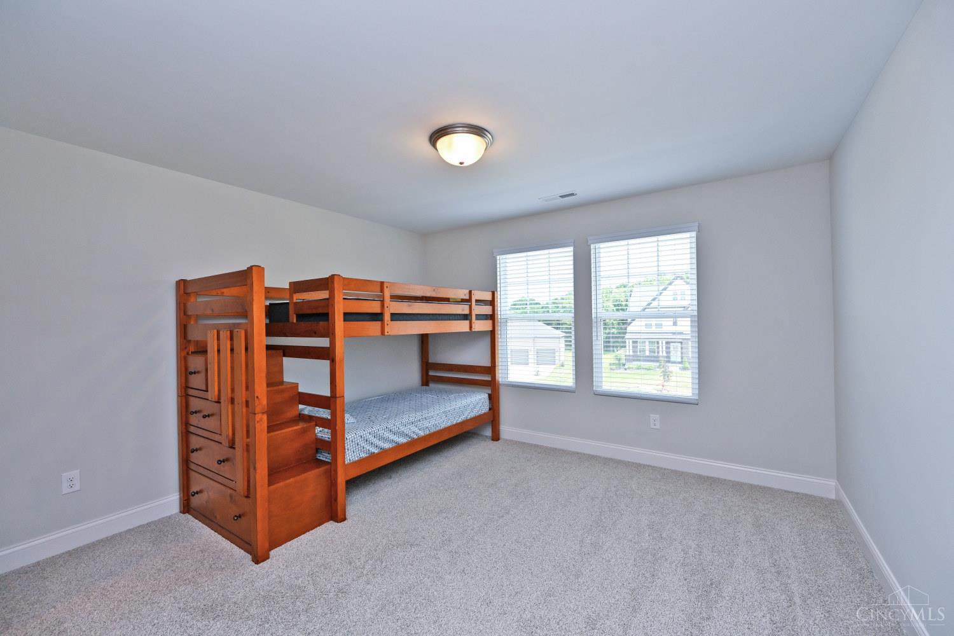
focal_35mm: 14
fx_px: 371
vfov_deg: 81.2
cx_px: 477
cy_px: 318
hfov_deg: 104.3
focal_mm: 14
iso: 200
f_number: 5.6
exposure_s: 1/125
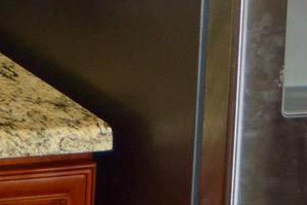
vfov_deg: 6.9
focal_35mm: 185
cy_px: -344
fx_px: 1577
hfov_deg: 10.1
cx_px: -346
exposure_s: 1/60
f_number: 3.5
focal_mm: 18
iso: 400
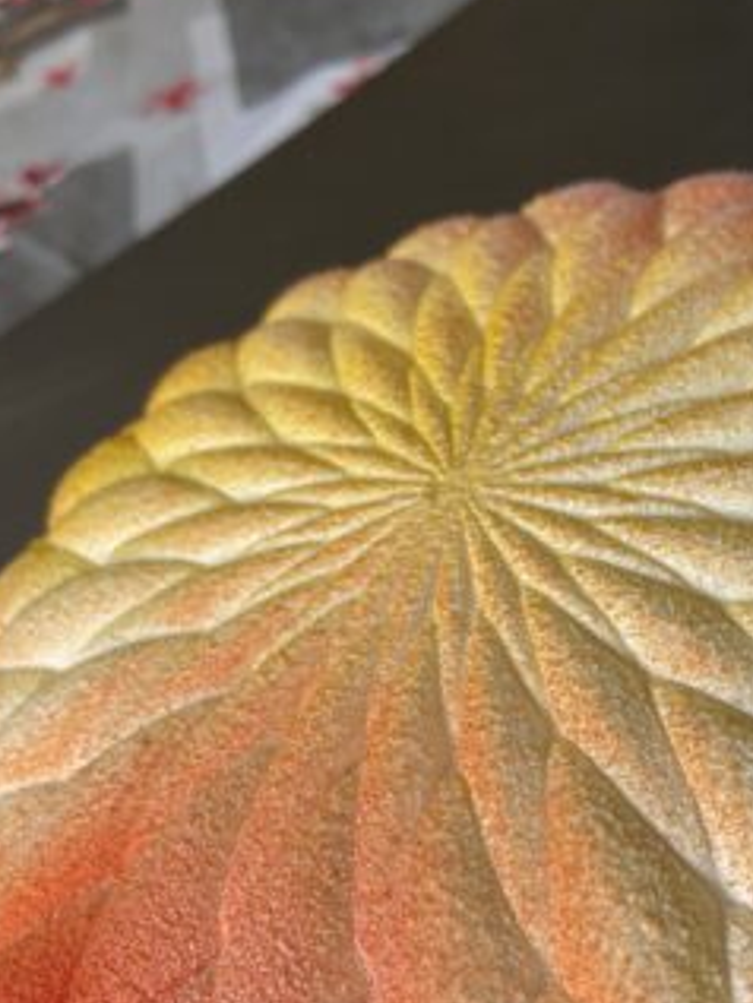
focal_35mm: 41
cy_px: 595
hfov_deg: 34.5
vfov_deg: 45.5
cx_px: 555
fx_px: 1188
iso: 64
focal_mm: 4.25
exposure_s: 1/121
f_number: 1.8
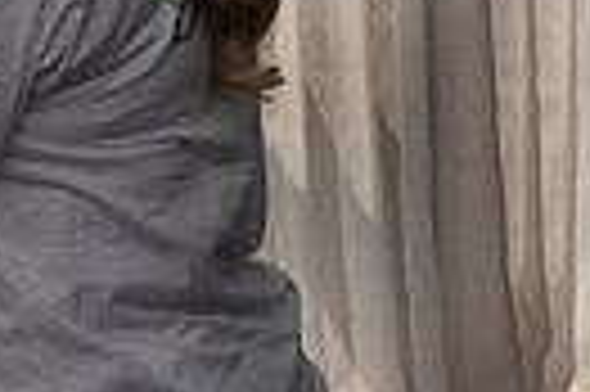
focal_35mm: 221
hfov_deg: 8.9
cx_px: -491
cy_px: -135
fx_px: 3617
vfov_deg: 6.1
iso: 400
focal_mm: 50
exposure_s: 1/3200
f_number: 2.8
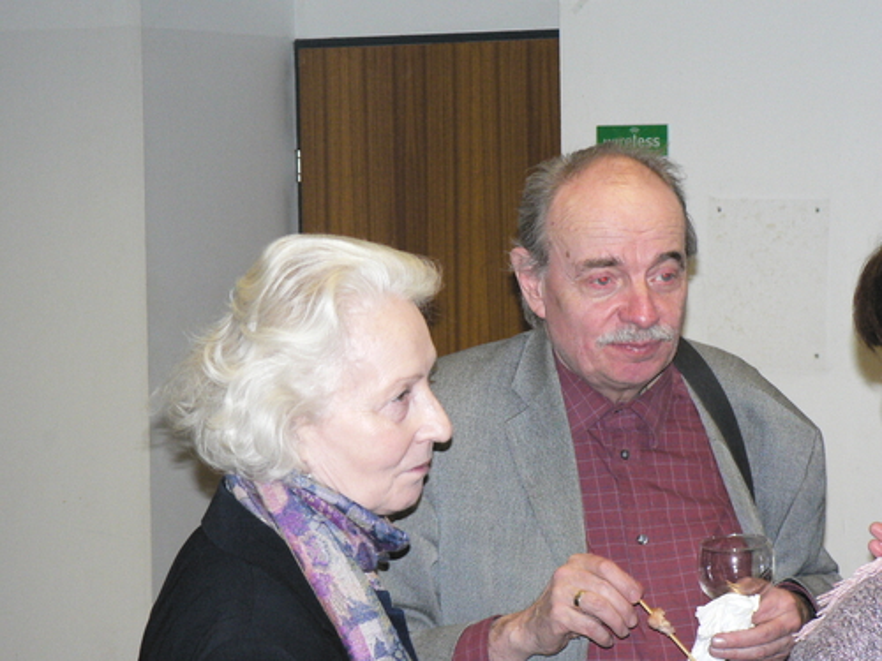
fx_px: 2650
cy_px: 330
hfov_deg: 18.9
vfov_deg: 14.2
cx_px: 441
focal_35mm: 104
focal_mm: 17.3
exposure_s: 1/60
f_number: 3.2
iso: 400
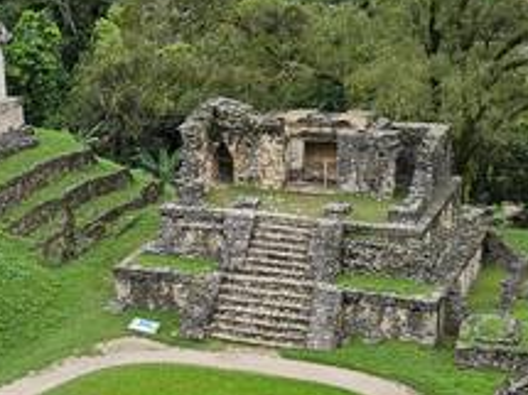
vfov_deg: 18.9
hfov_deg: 25.3
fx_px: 1174
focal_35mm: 77
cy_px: 314
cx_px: 199
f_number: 1.8
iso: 25
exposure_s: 1/476
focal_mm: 5.4
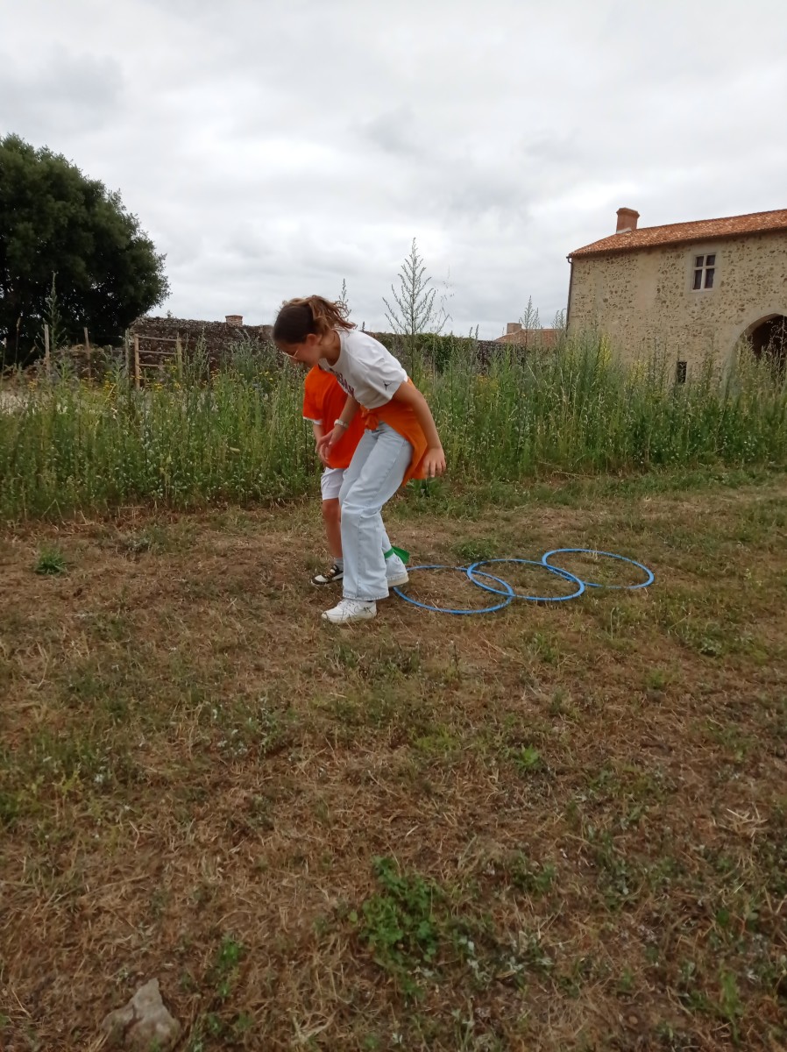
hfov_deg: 49.7
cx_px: 394
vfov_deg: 63.5
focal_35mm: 28
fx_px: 850
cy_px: 526
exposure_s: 1/2817
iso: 106
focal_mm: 4.74
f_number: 1.79
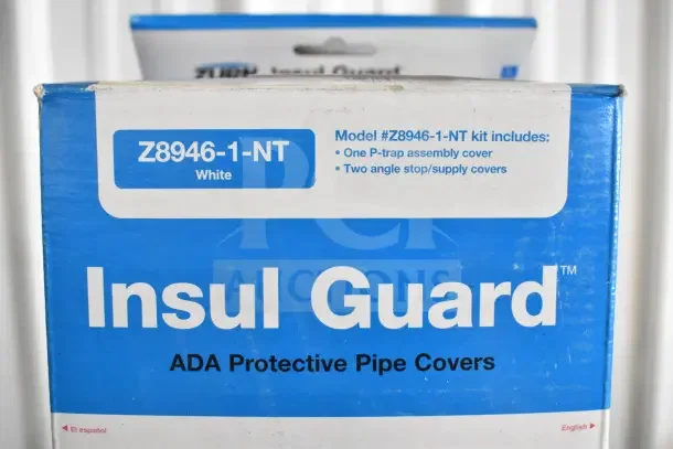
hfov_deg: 49.5
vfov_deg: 34.2
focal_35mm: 39
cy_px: 224
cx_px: 336
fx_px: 729
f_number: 6.3
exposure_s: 1/160
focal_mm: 26
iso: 6400
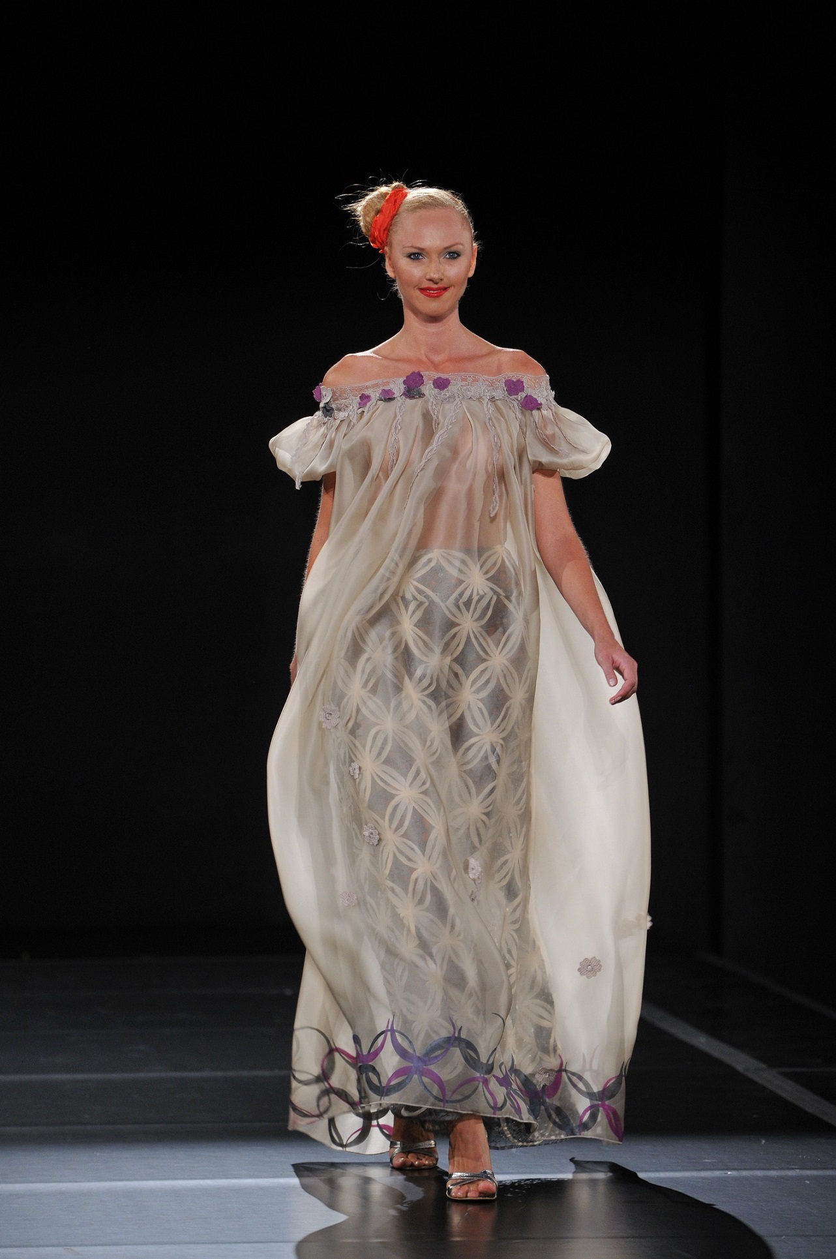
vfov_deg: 8.6
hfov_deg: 5.7
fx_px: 8380
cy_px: 630
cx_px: 418
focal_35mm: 240
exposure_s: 1/200
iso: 500
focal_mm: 160
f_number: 2.8
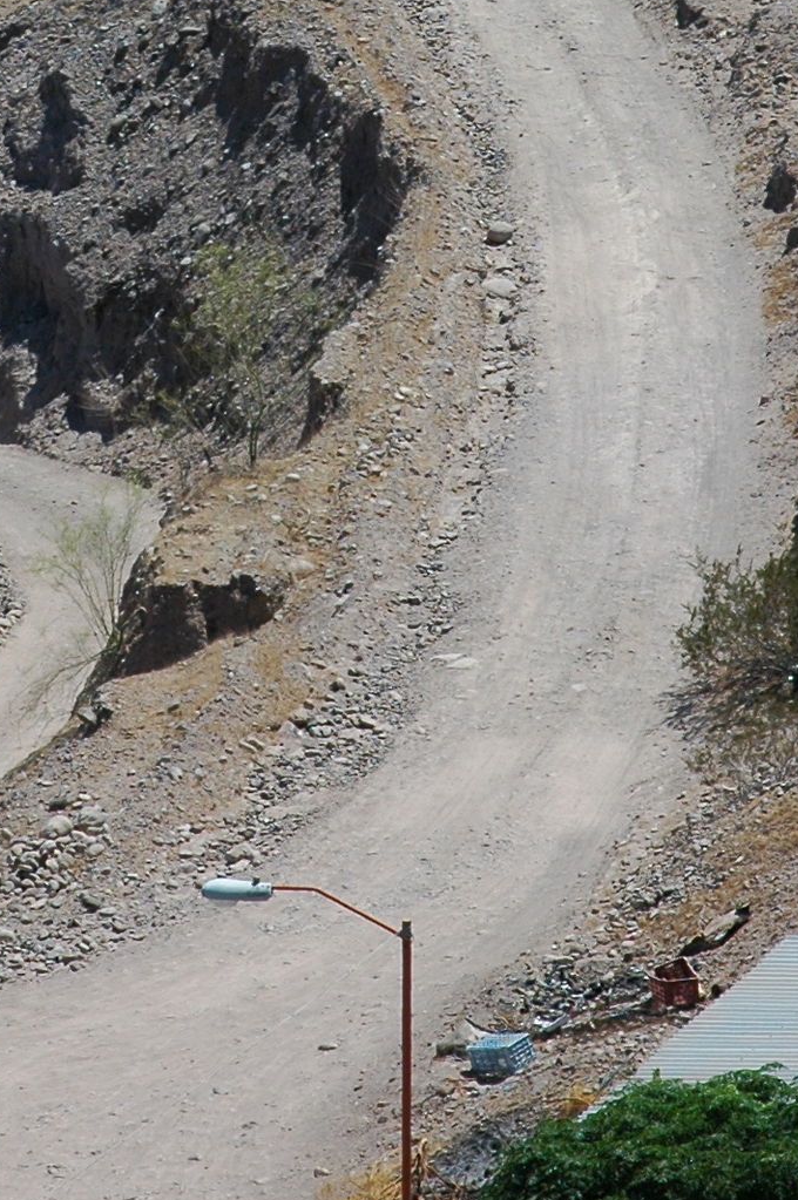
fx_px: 8462
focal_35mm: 254
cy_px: -215
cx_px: 228
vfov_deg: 8.0
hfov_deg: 5.4
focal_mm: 60
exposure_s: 1/320
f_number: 10
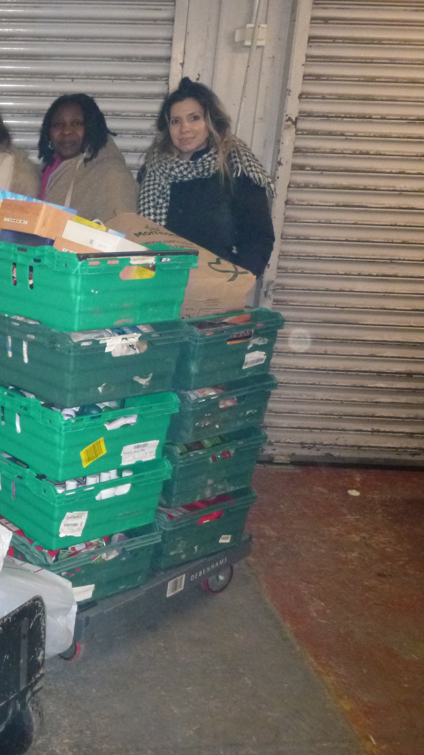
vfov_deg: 54.0
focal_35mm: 37
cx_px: -74
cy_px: 371
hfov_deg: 28.2
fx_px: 740
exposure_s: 1/60
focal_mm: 4.5
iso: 500
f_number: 3.9
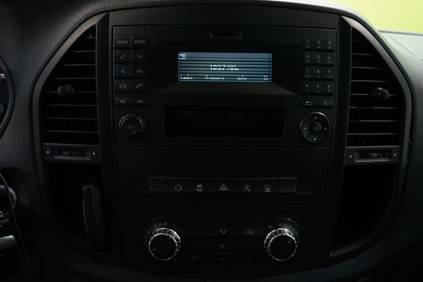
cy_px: 141
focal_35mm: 28
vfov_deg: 46.4
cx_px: 212
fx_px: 329
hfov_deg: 65.5
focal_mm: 28
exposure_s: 1/30
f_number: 5
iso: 1600
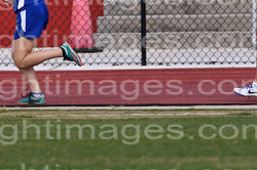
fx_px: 7458
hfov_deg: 2.0
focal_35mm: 1046
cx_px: 38
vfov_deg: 1.3
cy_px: 20
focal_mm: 300
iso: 100
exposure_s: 1/500
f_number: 5.6
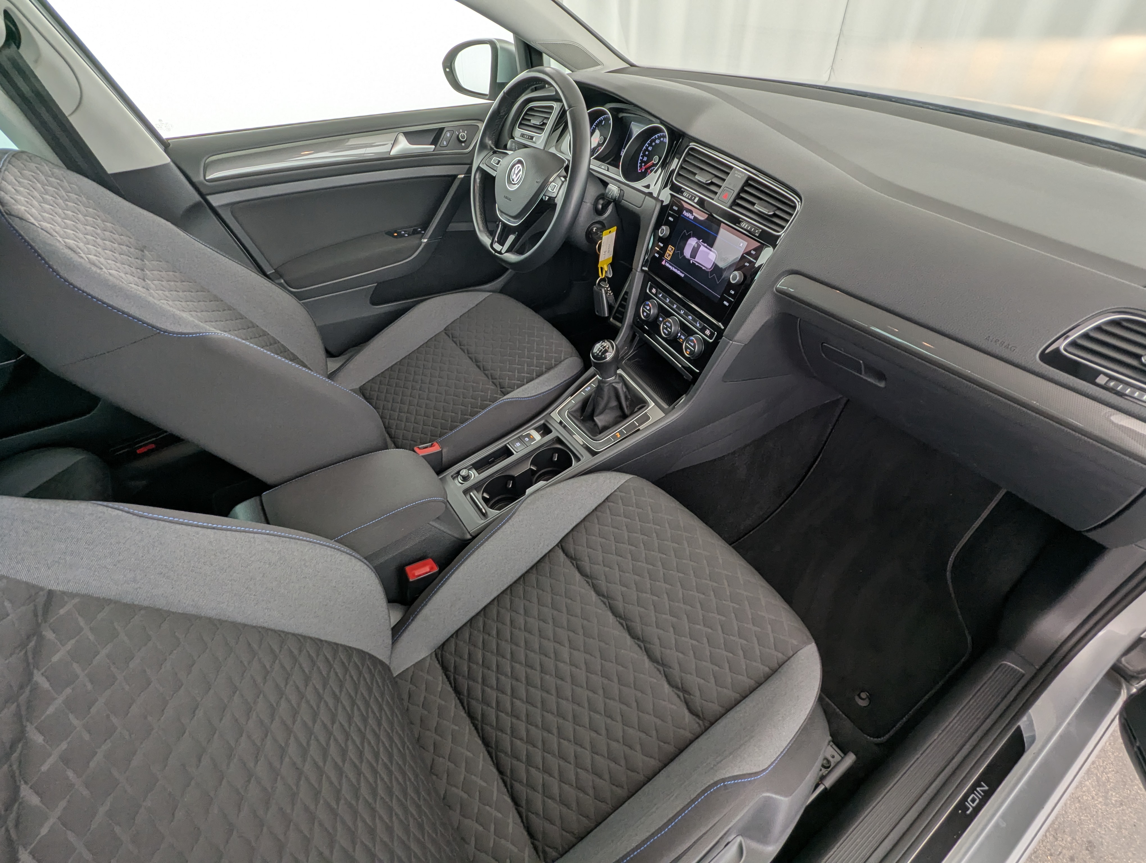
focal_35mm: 16
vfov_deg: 78.2
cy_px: 432
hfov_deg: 94.4
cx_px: 573
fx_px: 530
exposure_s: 1/23.8
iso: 33
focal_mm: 2.35
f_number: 2.2
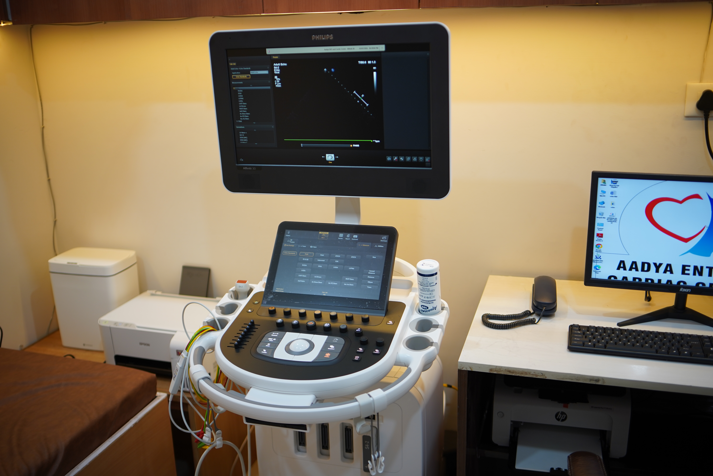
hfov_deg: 54.4
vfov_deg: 37.9
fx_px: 693
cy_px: 238
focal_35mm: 35
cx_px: 356
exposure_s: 1/80
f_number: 2
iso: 250
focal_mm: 35
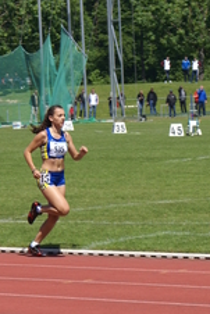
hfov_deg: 5.5
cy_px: 181
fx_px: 2193
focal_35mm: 251
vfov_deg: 8.2
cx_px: 66
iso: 100
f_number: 7.1
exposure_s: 1/320
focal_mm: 70
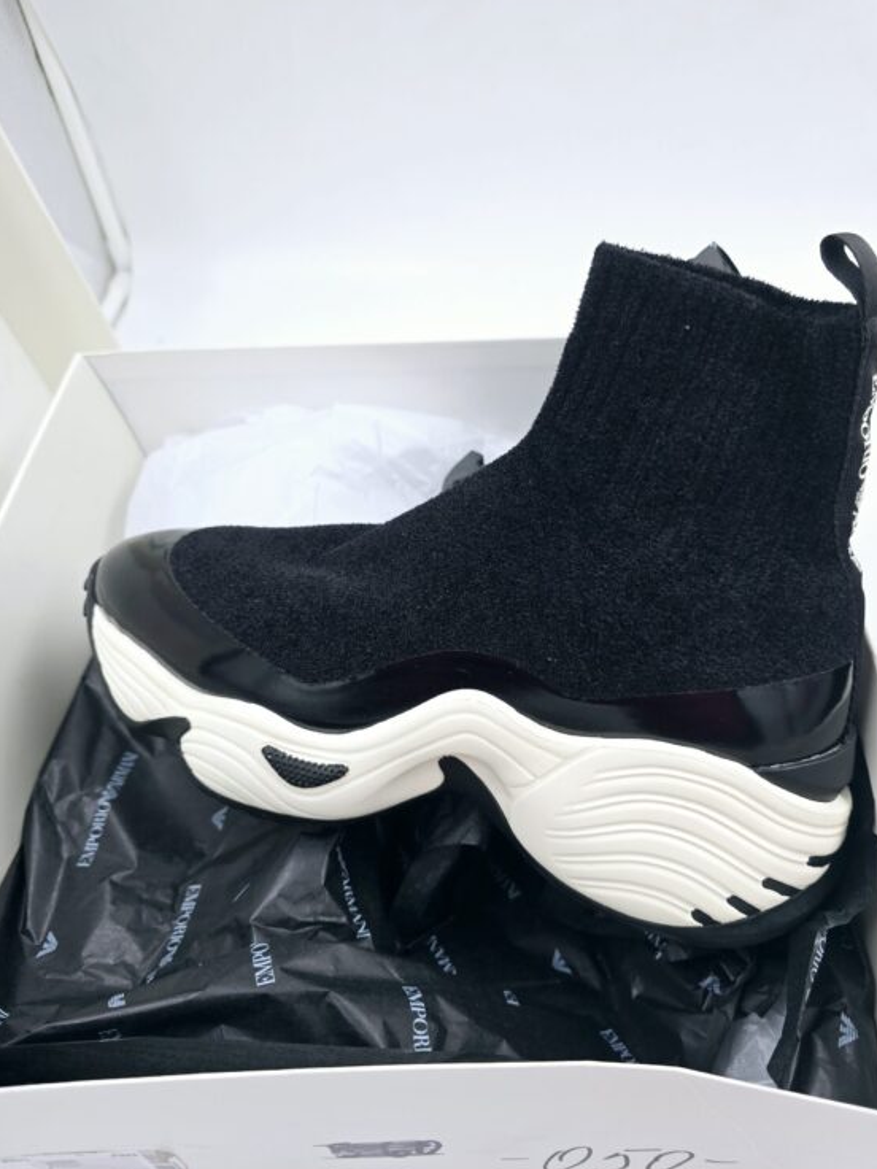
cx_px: 446
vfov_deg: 69.4
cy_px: 597
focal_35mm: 25
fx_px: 845
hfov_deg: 54.9
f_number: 1.7
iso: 32
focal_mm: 6.3
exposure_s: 1/180
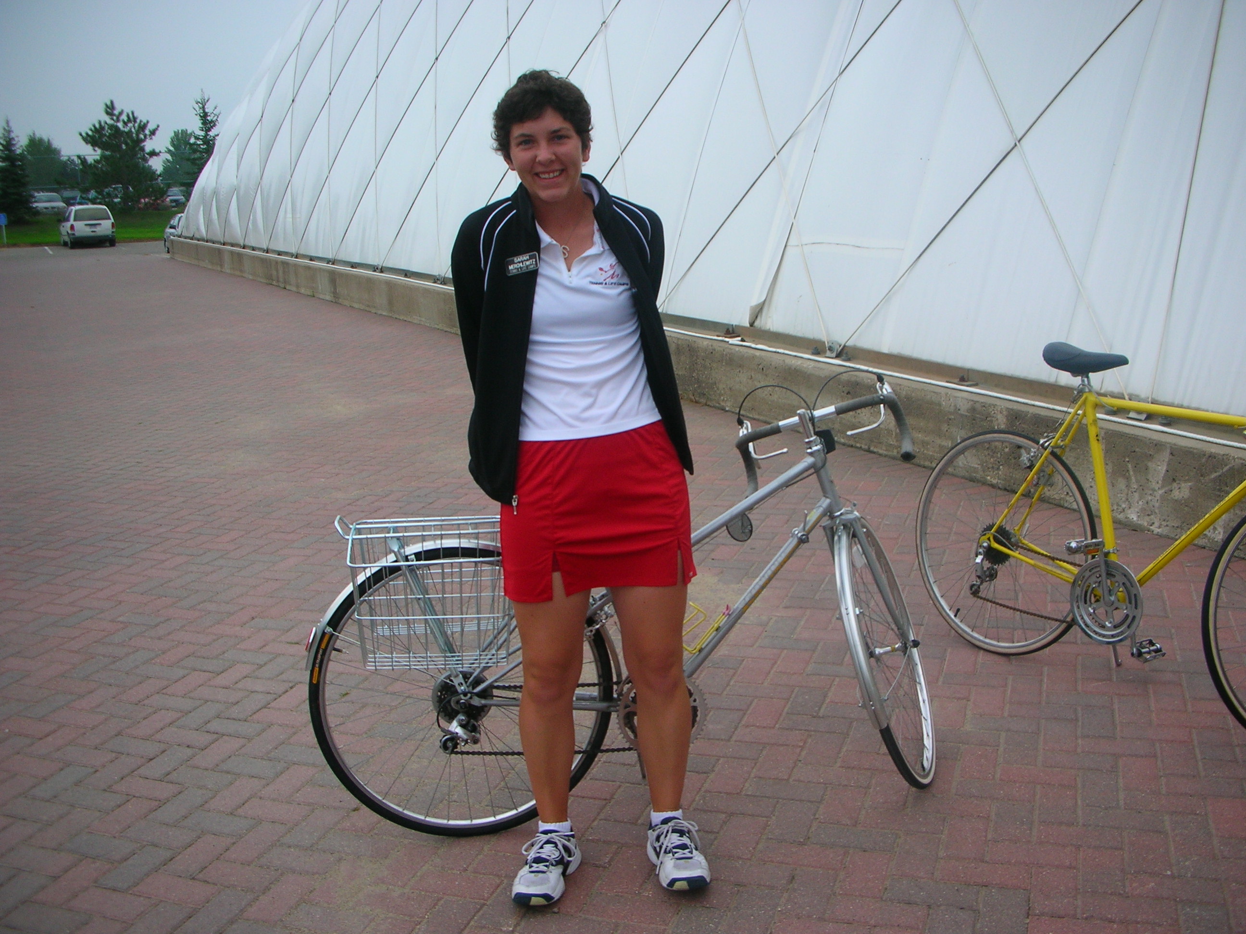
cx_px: 623
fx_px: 1260
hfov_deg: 52.6
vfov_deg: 40.7
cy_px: 467
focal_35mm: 35
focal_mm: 5.8
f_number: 3
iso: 50
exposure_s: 1/243
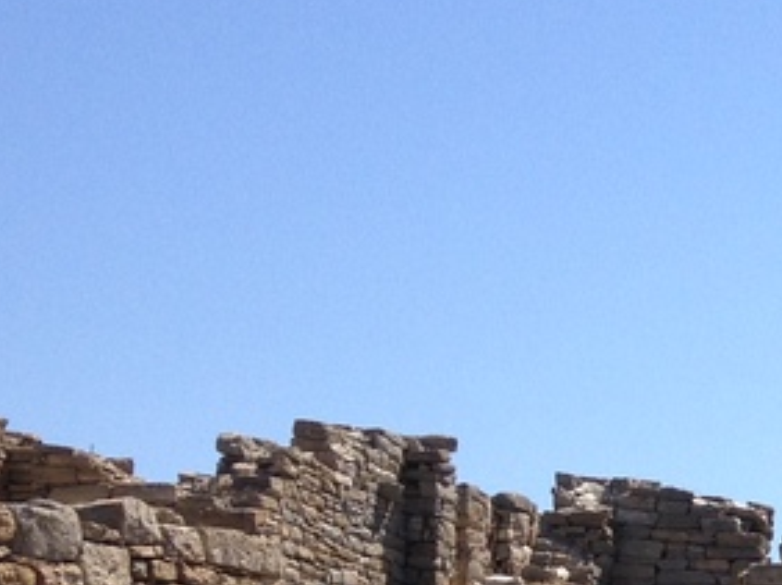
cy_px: 896
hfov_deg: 12.0
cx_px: 1470
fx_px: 3363
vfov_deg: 9.6
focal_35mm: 149
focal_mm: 4.28
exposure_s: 1/1623
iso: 50
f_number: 2.4
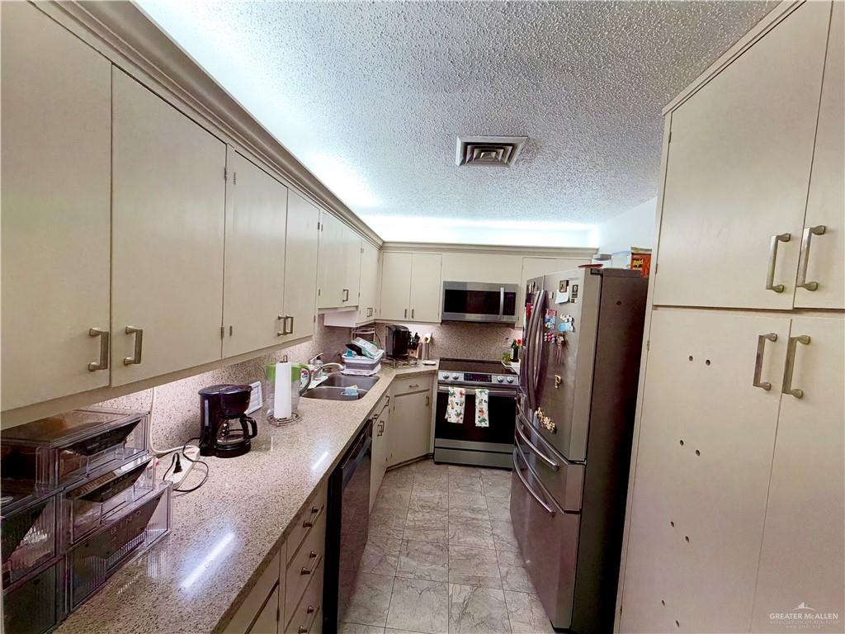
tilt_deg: -3.4
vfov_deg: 85.7
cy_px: 317
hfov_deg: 102.1
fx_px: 342
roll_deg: -3.2
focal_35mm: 14
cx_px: 422
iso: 125
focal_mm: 2.22
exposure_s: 1/120
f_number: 2.2
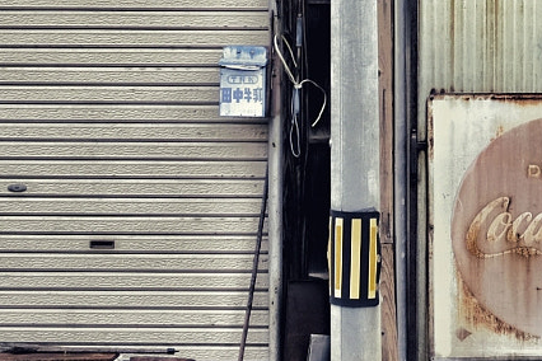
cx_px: 445
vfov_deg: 6.8
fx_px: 2996
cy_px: -88
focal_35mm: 199
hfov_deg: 10.3
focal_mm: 35
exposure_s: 1/1400
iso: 200
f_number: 2
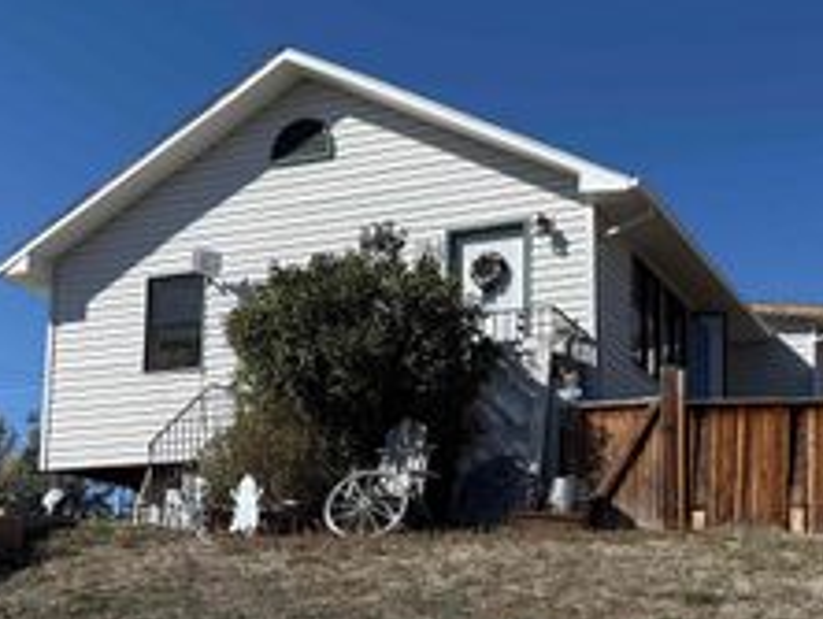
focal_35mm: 54
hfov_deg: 35.2
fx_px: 1285
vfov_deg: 26.7
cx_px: 538
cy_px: 473
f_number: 1.78
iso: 80
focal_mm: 6.76
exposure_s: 1/6173
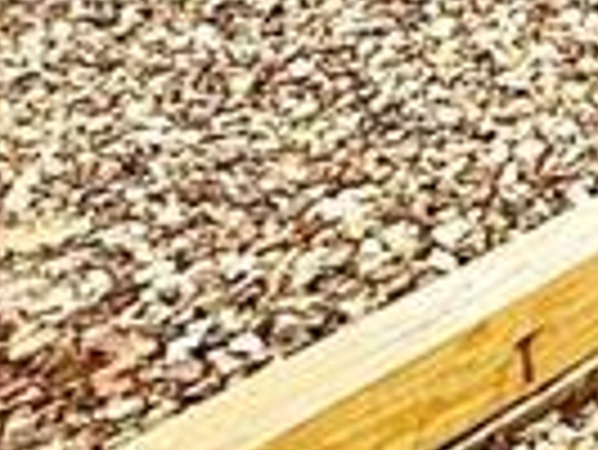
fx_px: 1867
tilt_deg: -12.7
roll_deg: +3.4
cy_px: -482
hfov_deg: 10.8
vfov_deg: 12.0
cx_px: 1875
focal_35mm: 108
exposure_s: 1/99
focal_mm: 2.22
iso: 64
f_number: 2.2
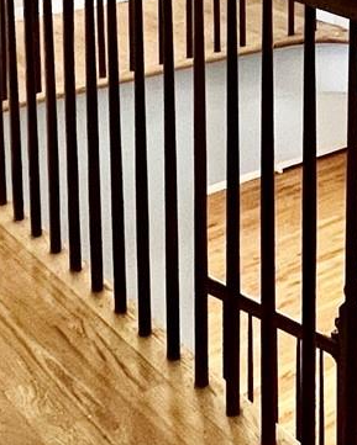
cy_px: -155
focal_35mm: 72
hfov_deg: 19.1
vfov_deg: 23.0
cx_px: 510
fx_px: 951
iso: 250
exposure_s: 1/60
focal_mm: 1.57
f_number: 1.8
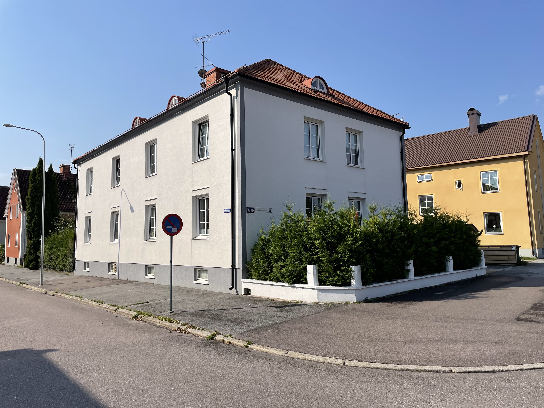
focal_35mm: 26
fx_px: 409
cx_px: 272
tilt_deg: +5.3
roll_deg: +0.7
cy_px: 204
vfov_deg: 53.1
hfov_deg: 67.3
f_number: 1.6
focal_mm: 4.2
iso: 32
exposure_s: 1/4464
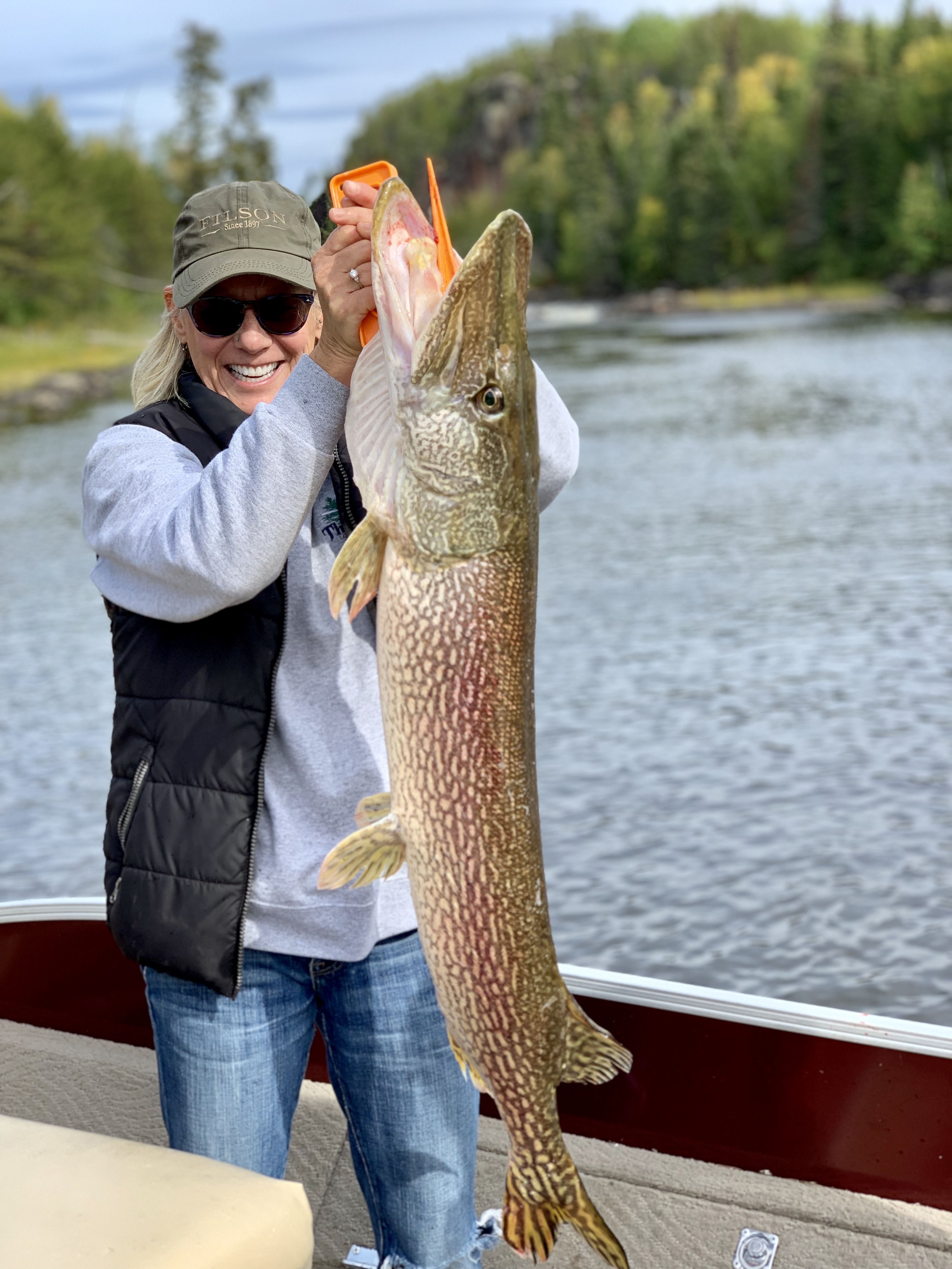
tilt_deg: -9.3
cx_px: 476
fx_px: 1907
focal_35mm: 52
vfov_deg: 36.8
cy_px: 634
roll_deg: +3.0
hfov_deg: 28.0
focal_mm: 6
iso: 16
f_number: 2.4
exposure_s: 1/400
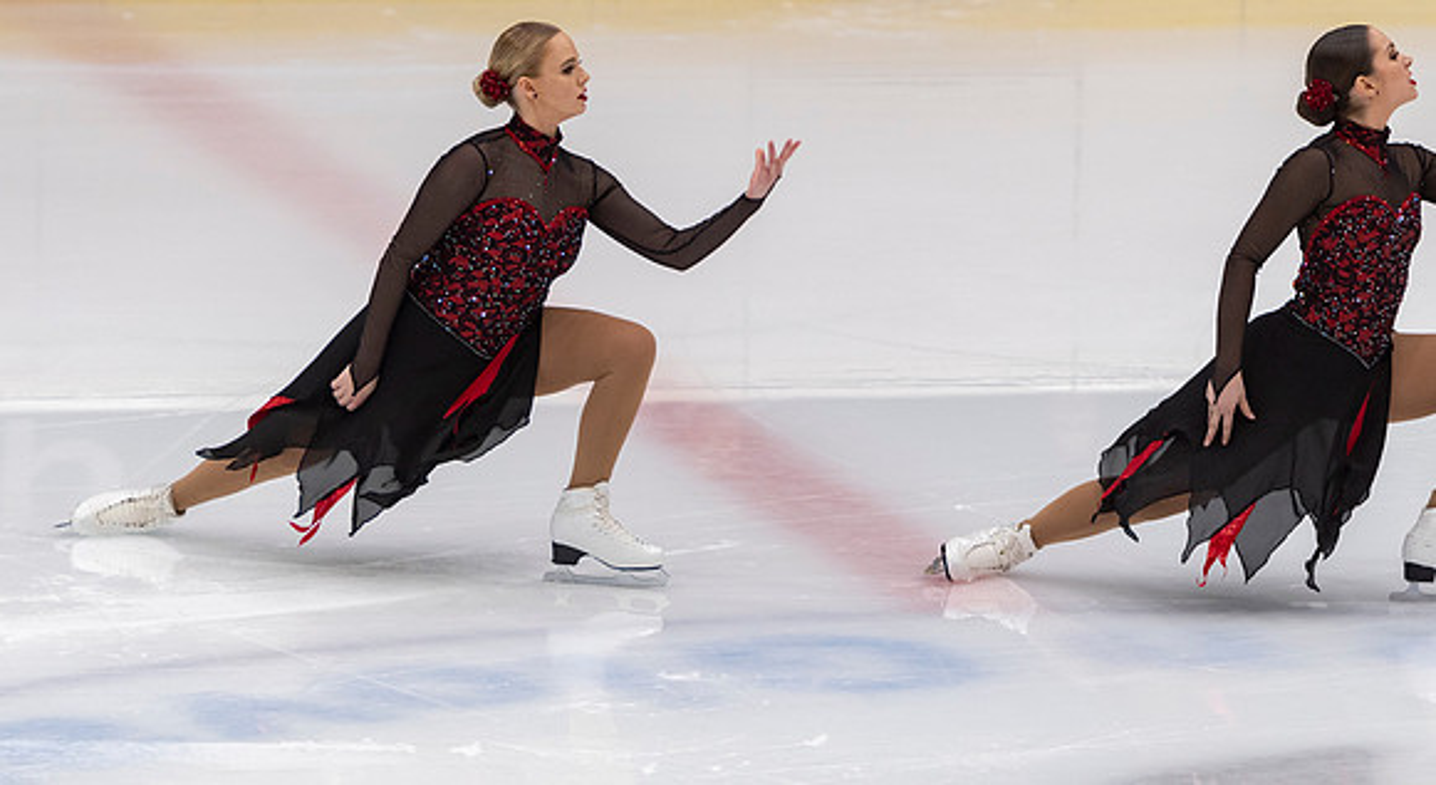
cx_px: 546
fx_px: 13064
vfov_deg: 3.4
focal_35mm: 345
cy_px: 210
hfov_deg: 6.3
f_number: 3.5
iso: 800
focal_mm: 175
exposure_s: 1/250
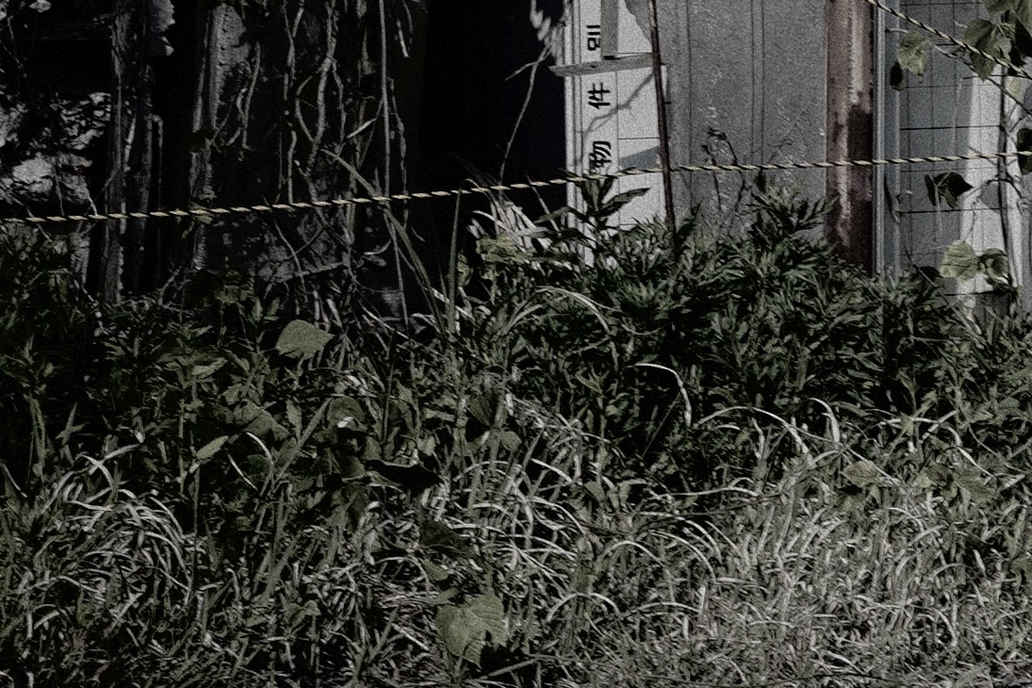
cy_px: -713
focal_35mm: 274
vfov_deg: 4.9
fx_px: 7854
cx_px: 2646
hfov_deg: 7.0
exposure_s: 1/160
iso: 100
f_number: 10
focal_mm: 50
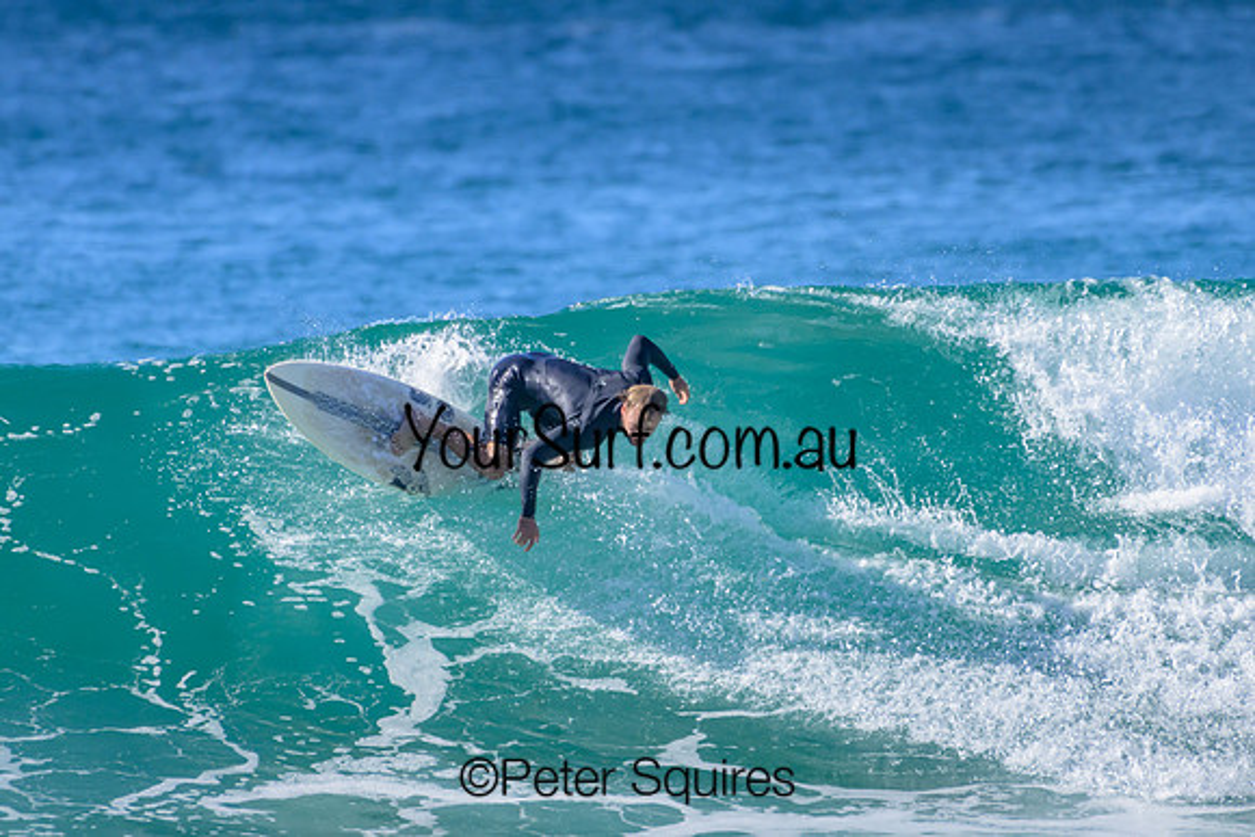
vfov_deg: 1.4
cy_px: 418
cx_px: 628
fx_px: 34868
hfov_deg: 2.1
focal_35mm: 1000
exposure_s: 1/2000
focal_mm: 1000
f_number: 11
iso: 1600
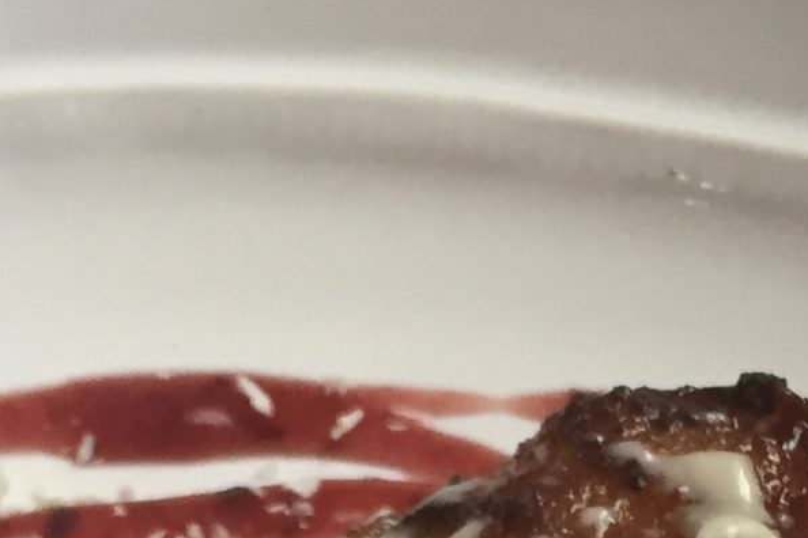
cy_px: 1257
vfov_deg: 9.5
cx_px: 521
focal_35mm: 130
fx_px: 2918
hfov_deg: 15.7
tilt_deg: -47.0
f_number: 2.2
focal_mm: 4.15
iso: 40
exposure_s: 1/30
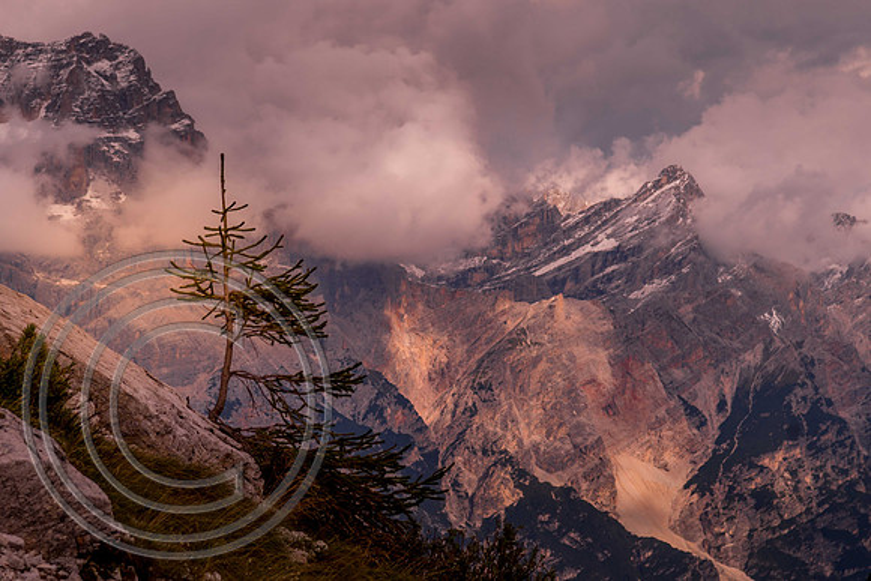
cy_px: 290
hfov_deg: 11.4
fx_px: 4356
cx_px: 436
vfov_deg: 7.6
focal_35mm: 180
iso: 100
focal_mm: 120
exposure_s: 1/200
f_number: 6.3
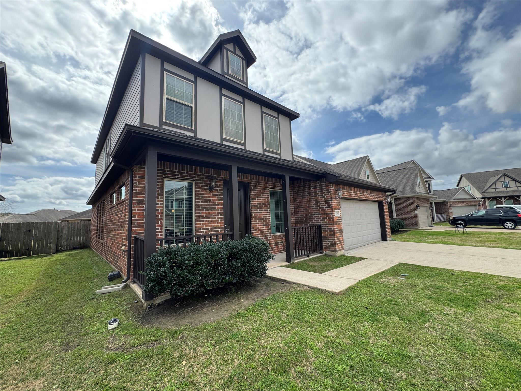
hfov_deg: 102.1
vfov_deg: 85.7
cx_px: 260
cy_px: 196
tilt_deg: +6.2
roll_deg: +1.7
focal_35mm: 14
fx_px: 211
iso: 40
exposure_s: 1/980
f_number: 2.2
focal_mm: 2.22
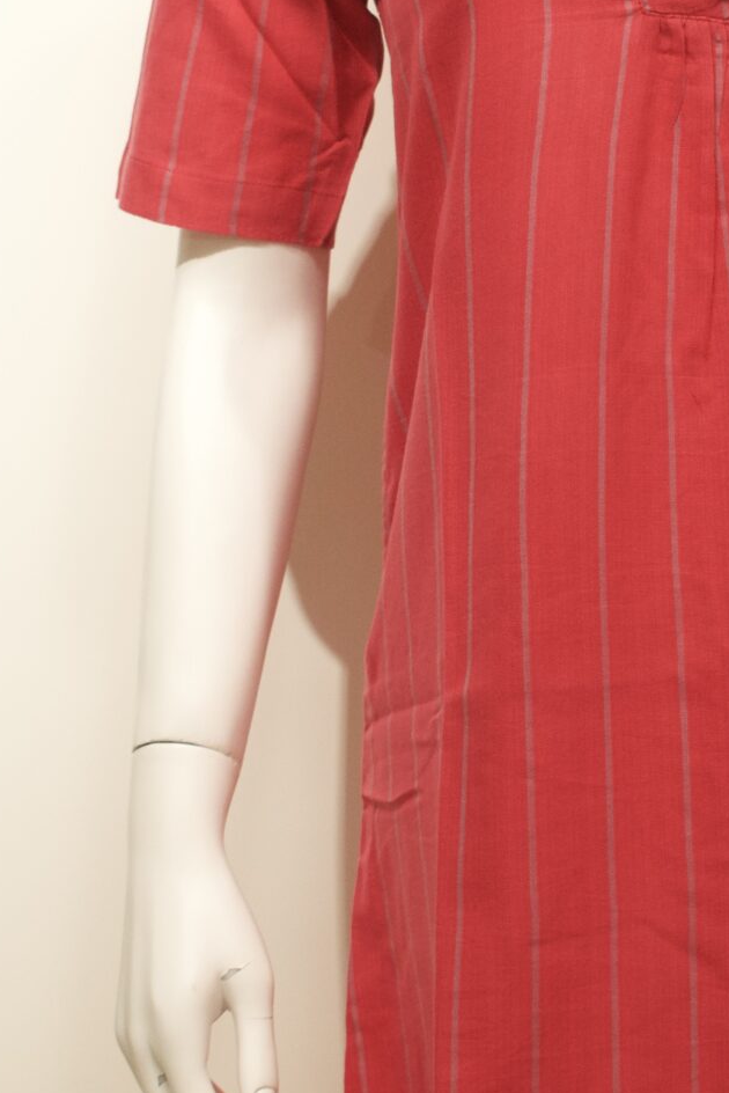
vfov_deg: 14.4
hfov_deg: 9.5
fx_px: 4321
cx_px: 879
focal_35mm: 142
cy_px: 470
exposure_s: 1/100
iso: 1000
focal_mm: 35
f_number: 4.5
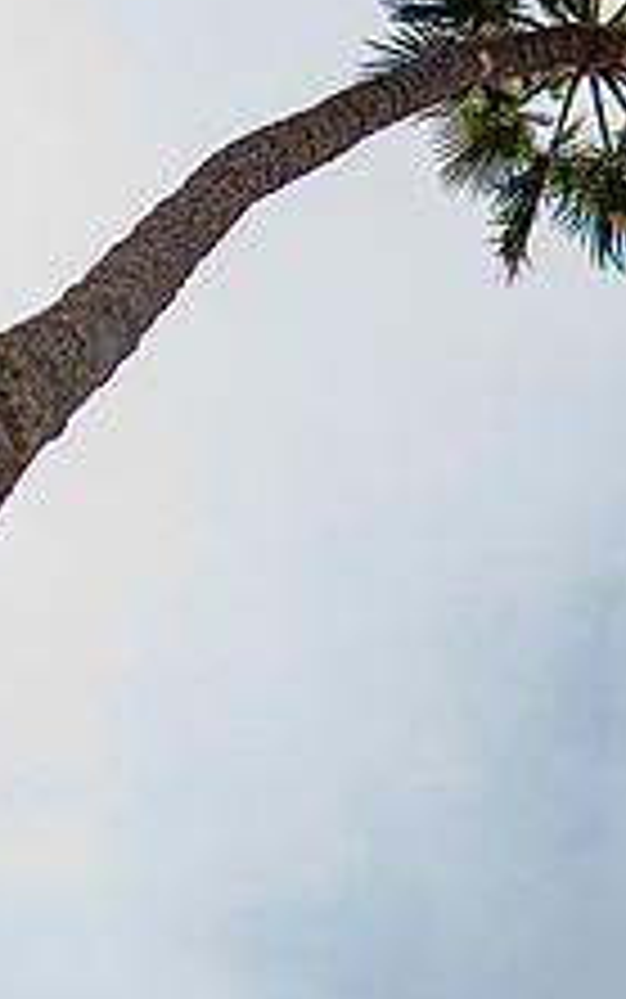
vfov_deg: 16.3
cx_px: 329
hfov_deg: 10.3
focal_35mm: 128
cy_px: 508
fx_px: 3489
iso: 400
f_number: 4
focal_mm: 62
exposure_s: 1/1250
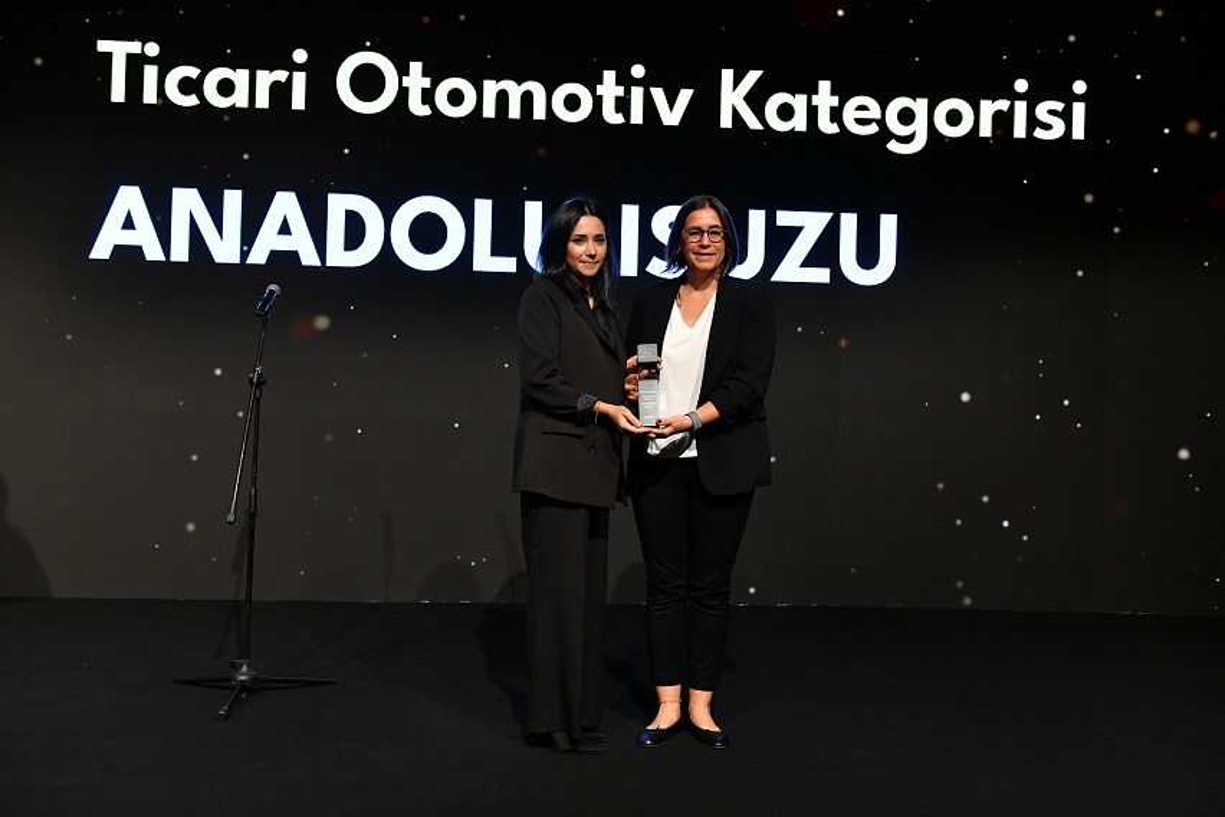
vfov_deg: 41.1
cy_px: 408
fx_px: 1089
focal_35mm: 32
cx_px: 612
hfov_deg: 58.7
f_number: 4.5
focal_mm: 32
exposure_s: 1/160
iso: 2000
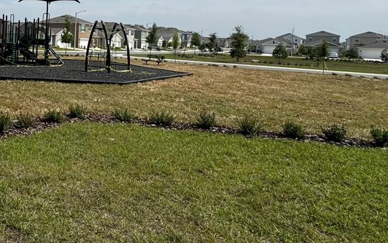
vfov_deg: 35.6
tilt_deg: +0.2
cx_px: -16
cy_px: 36
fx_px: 359
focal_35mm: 34
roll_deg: -2.7
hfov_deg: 45.8
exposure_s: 1/3247
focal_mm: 2.22
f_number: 2.2
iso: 40
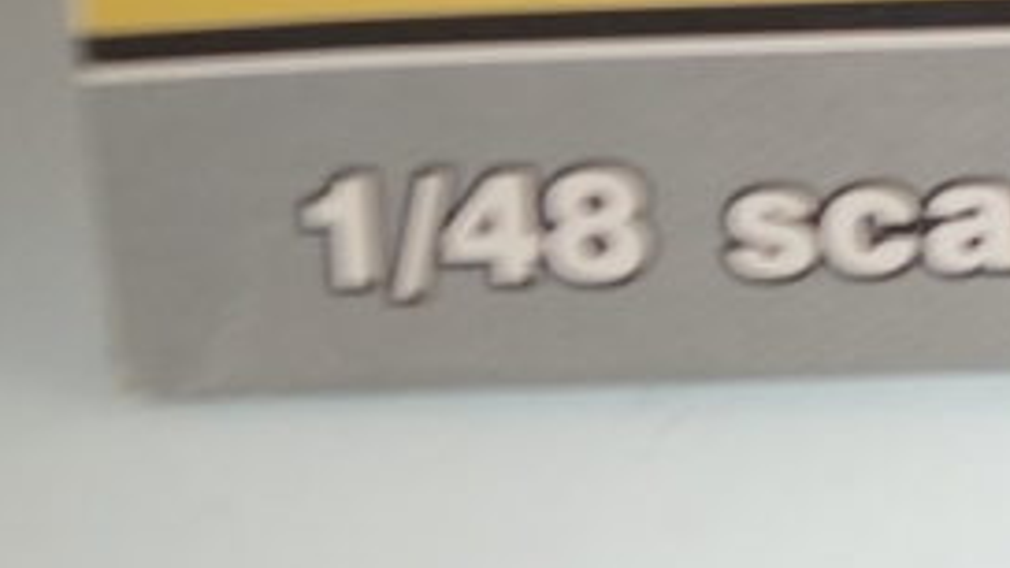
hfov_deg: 7.9
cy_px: -1398
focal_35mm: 237
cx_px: 2963
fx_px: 6347
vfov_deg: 4.8
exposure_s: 1/160
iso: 400
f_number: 4
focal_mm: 20
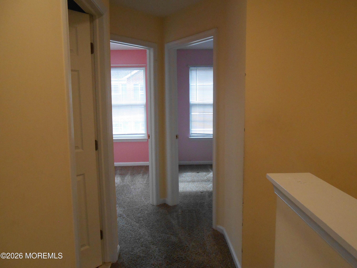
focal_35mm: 26
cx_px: 178
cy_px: 134
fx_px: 268
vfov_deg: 53.1
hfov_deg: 67.3
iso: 400
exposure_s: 1/125
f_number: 3.5
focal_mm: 4.6
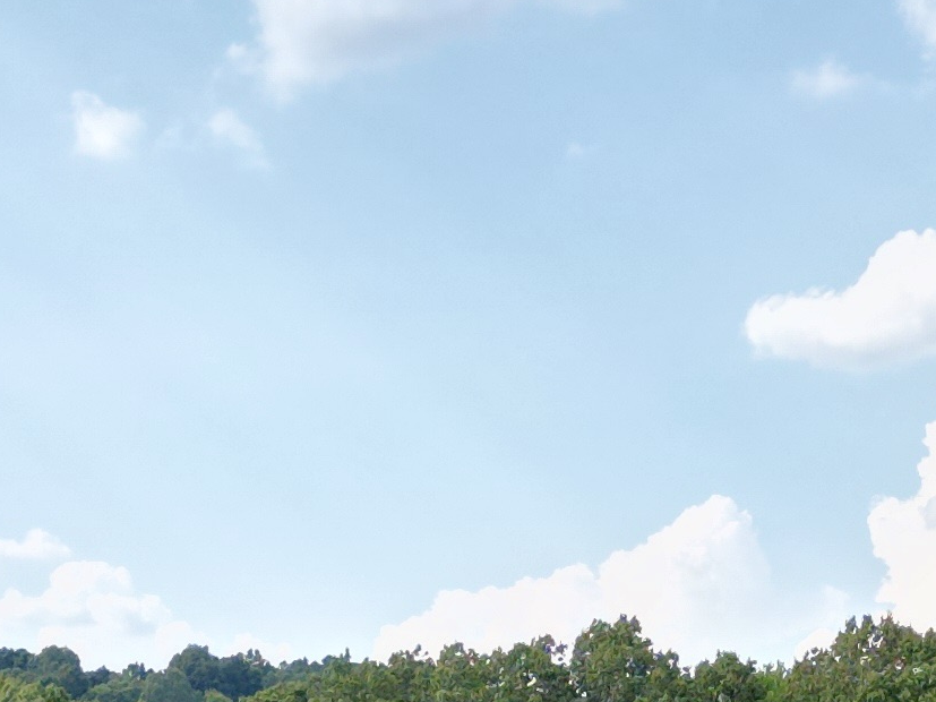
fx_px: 3163
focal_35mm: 117
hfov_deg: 16.8
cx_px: 601
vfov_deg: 12.3
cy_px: 863
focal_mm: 6.72
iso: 110
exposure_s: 1/1600
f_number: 1.7
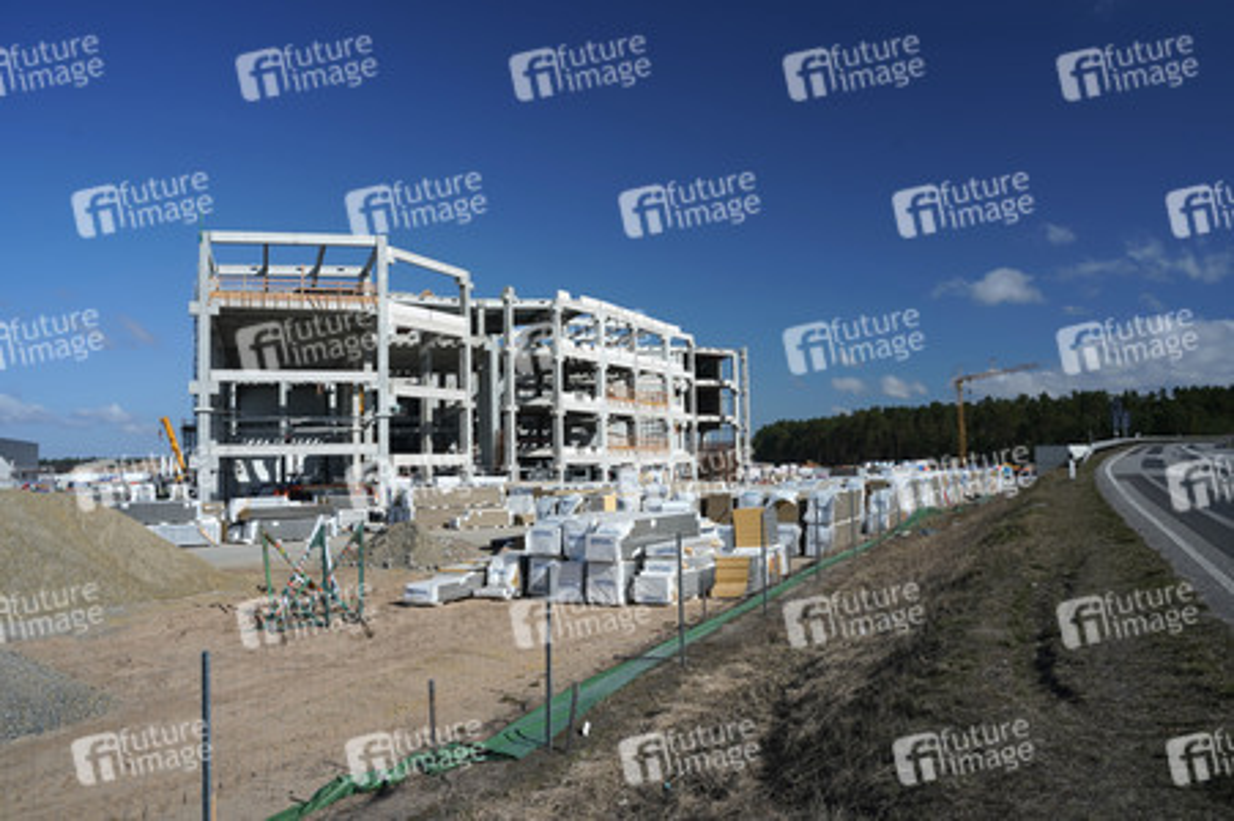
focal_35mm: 30
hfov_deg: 62.0
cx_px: 617
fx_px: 1028
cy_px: 410
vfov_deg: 43.5
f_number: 9
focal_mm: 30
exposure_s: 1/500
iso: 320
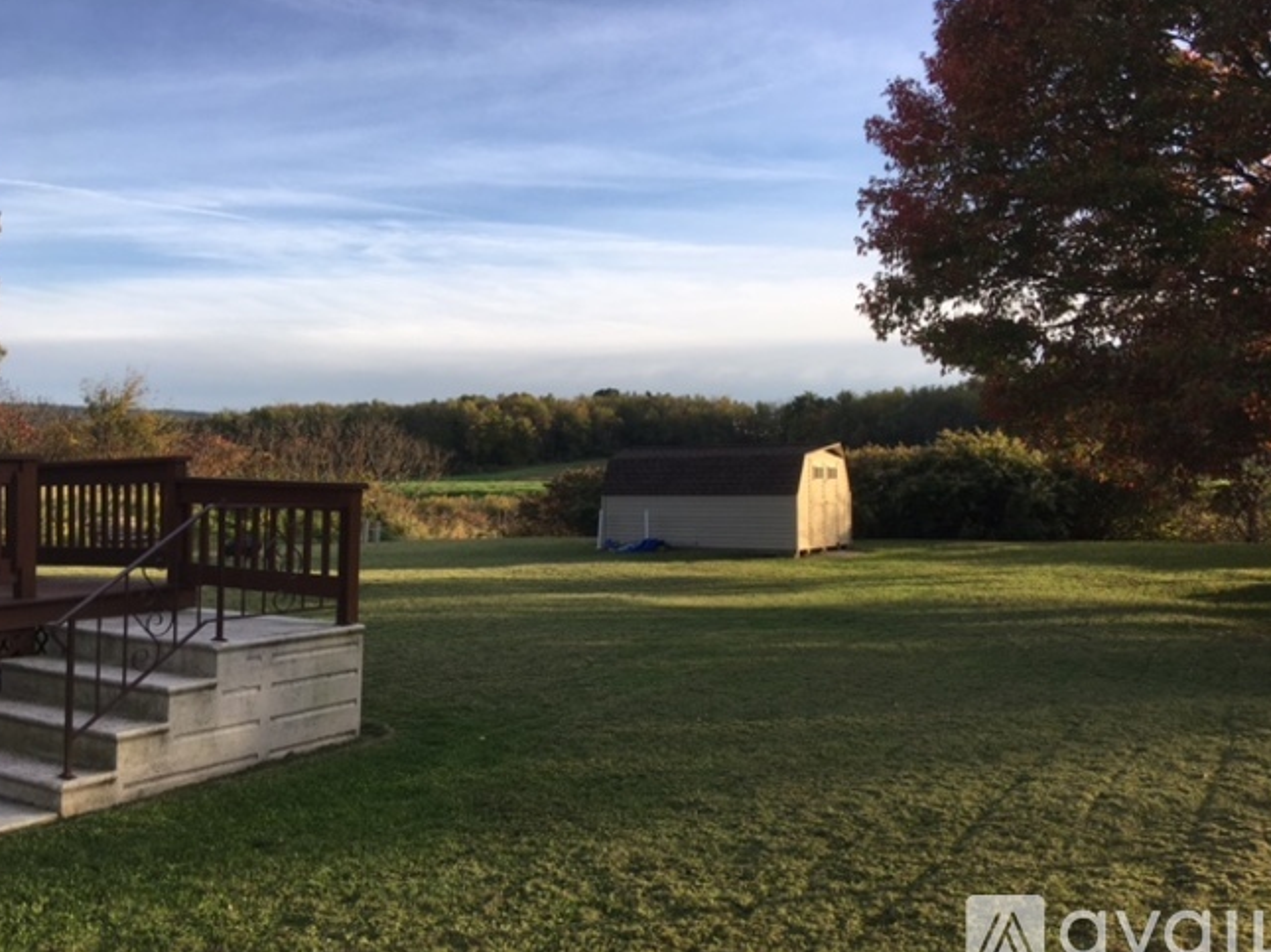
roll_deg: -0.7
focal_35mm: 30
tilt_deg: +1.0
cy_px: 481
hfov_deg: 60.0
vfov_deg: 46.8
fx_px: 1101
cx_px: 628
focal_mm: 4.15
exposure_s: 1/447
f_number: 2.2
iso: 25
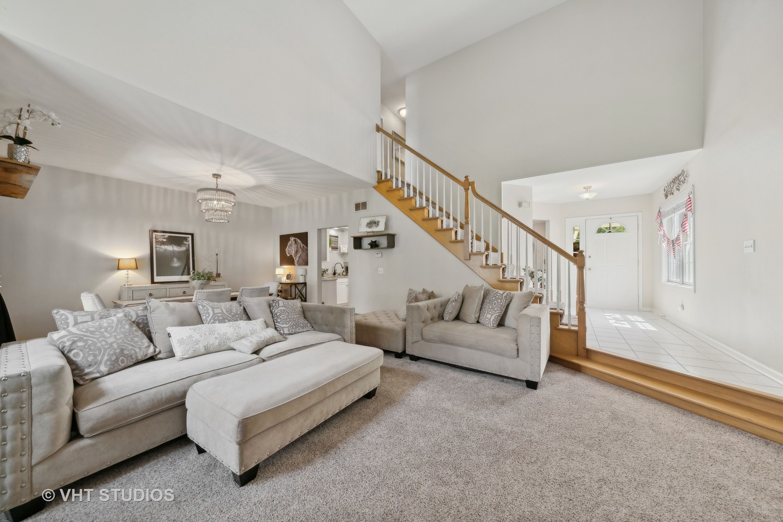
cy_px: 261
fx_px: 261
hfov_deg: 112.6
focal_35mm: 12
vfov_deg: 90.0
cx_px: 392
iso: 400
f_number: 8
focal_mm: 12
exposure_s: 1/20
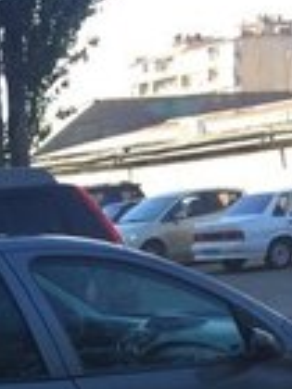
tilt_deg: -15.7
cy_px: 561
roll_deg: +5.6
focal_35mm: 103
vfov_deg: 17.4
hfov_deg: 14.1
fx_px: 1158
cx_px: -22
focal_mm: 4.15
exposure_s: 1/507
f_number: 2.2
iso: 32
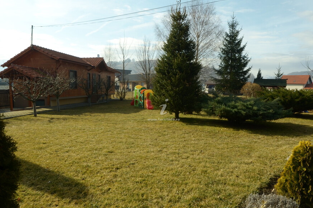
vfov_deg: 15.5
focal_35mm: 88
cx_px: 163
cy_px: 109
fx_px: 763
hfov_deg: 23.2
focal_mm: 50
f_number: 4
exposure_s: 1/200
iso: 100
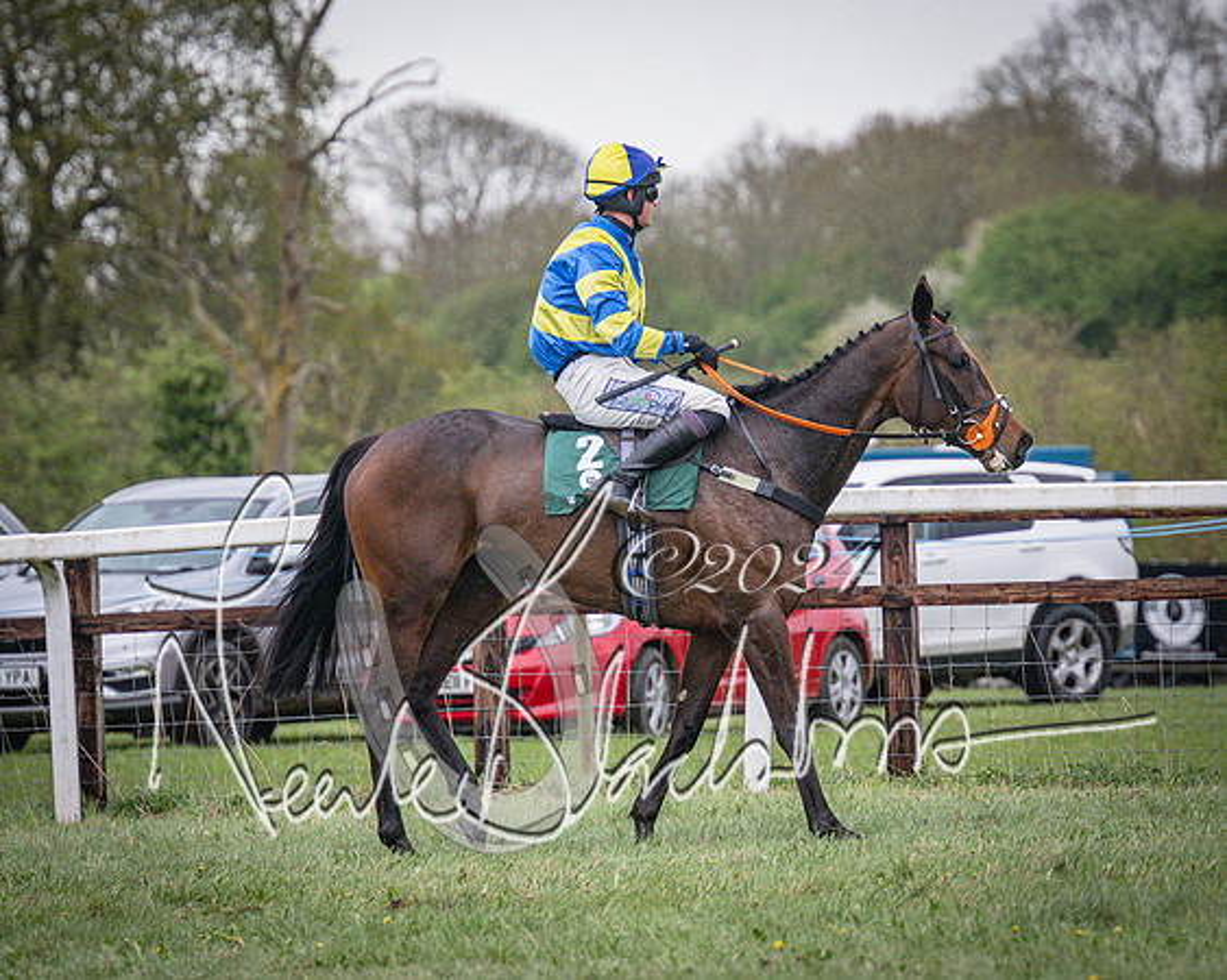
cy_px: 383
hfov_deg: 5.4
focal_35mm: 357
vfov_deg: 4.3
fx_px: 12942
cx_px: 620
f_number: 4
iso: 1600
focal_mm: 170
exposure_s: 1/1000
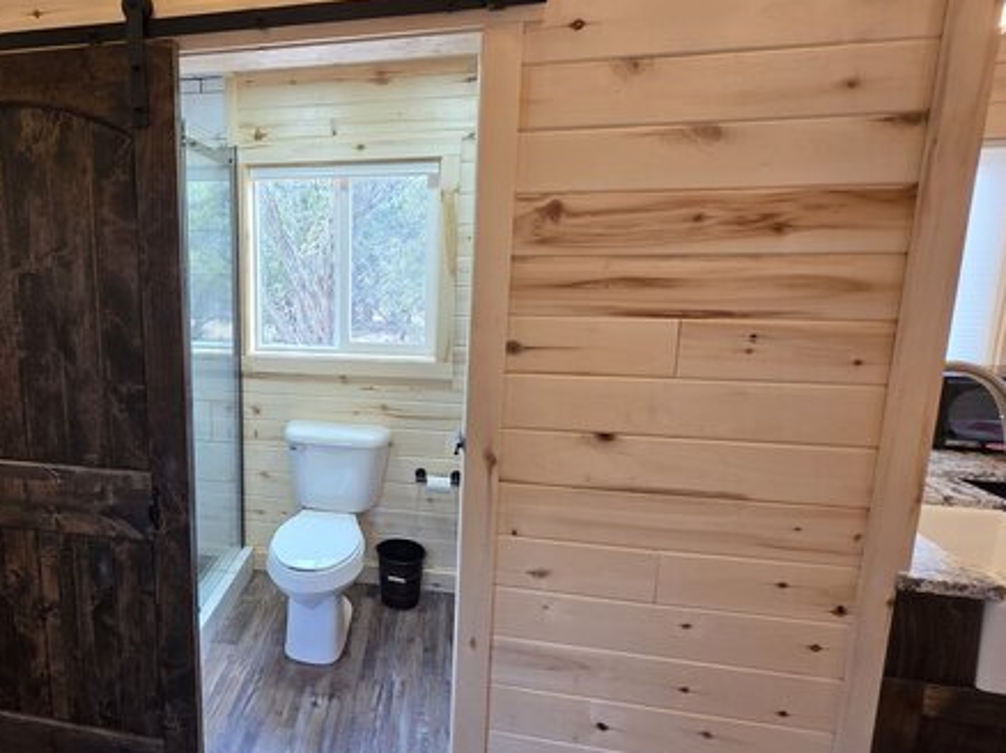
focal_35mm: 19
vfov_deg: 68.5
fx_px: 552
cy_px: 347
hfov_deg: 81.1
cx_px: 315
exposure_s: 1/120
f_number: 1.9
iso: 125
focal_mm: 2.2
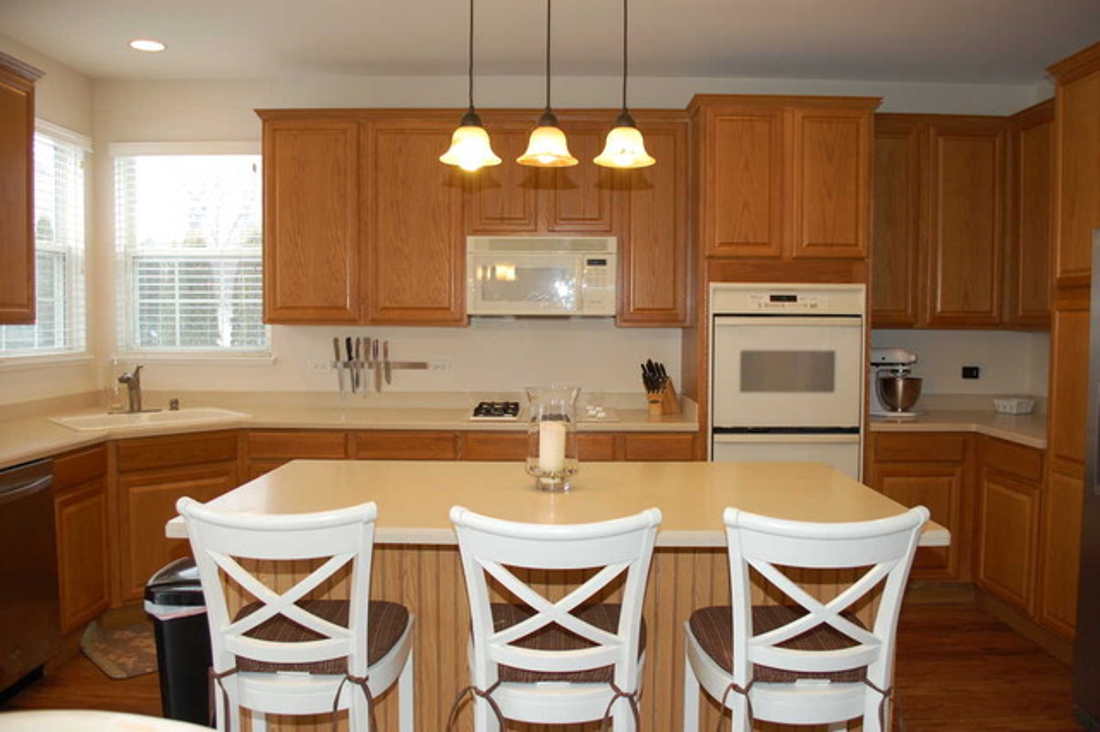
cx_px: 550
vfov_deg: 47.9
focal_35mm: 27
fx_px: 825
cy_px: 366
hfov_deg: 67.4
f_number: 4
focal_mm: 18
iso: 400
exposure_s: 1/60
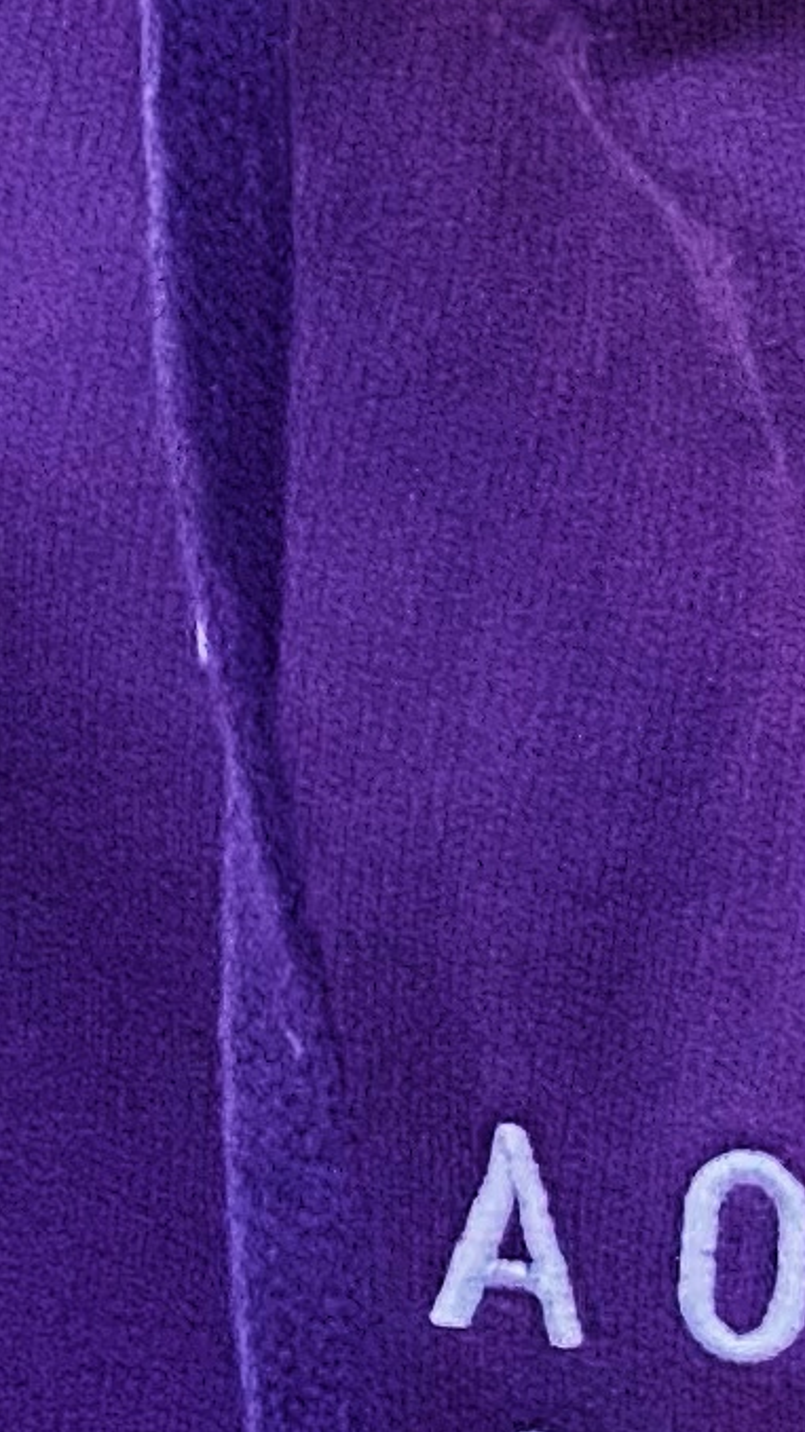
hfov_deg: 3.6
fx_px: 12798
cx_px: 216
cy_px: 82
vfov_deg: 6.4
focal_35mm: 337
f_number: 2
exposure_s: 1/100
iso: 64
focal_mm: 6
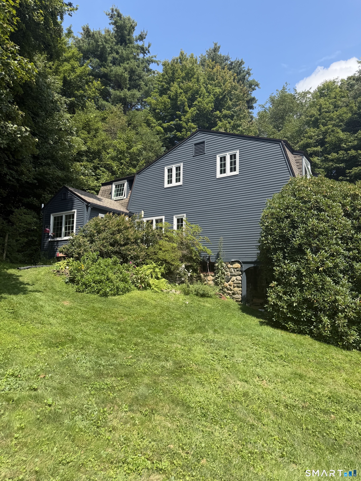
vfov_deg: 71.6
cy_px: 240
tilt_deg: +6.6
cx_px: 180
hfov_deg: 56.8
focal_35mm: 24
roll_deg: -1.4
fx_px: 334
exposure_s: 1/2611
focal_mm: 6.76
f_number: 1.78
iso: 80
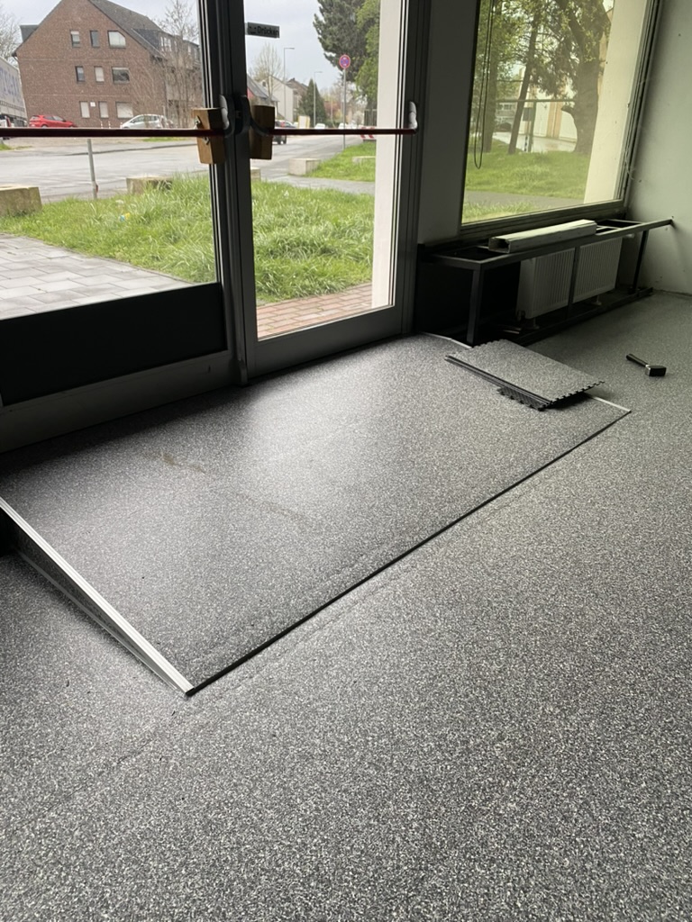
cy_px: 461
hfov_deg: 53.1
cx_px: 346
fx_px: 693
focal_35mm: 26
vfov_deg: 67.3
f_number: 1.8
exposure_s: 1/76
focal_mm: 4.25
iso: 125
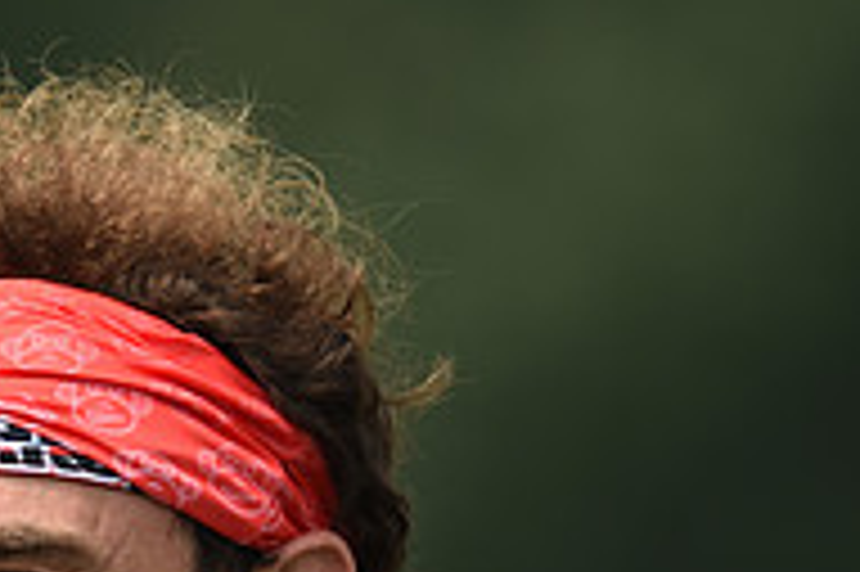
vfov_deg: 1.1
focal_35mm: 1212
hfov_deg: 1.7
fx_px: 28928
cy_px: 678
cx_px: 104
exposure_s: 1/1600
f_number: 4
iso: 100
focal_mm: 400
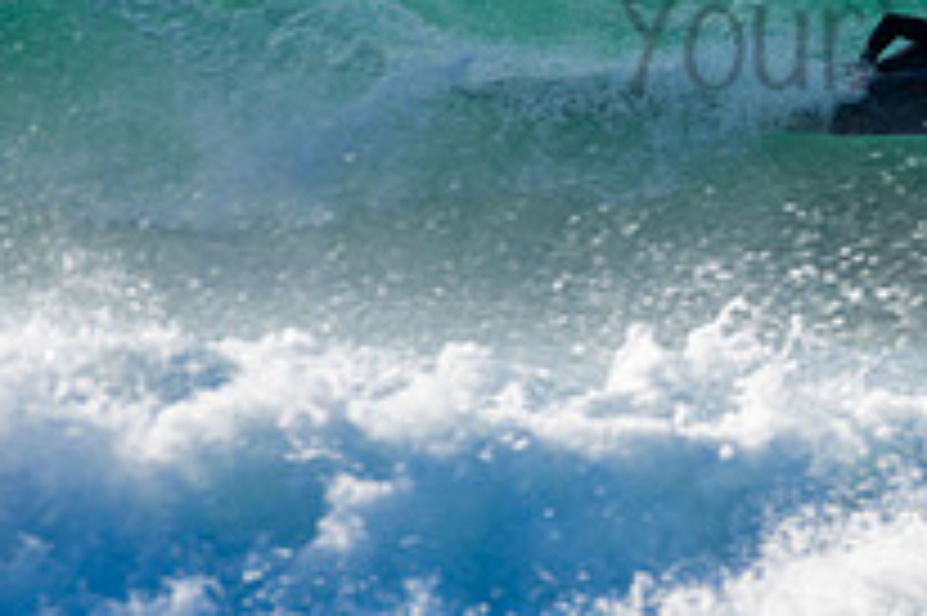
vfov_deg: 0.8
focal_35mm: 1726
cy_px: -13
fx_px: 44408
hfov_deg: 1.2
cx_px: 1071
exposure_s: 1/320
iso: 64
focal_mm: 500
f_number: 8
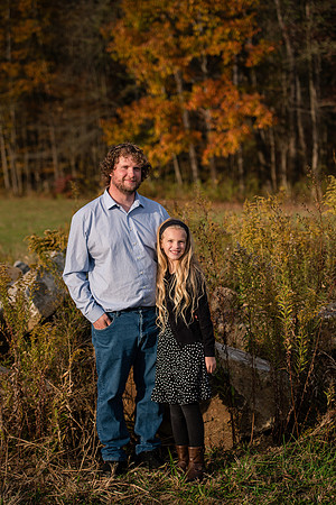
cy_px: 252
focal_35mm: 80
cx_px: 168
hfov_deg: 17.1
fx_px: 1120
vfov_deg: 25.4
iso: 450
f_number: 3.2
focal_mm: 80
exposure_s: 1/3200
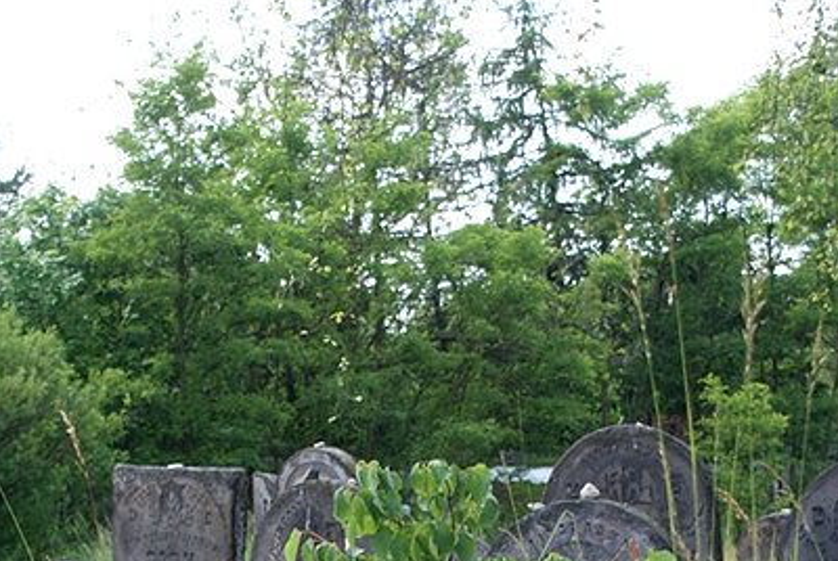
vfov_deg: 10.1
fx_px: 3147
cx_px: 321
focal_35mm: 135
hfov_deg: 15.2
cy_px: 592
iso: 100
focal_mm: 40
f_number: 6.3
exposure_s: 1/80
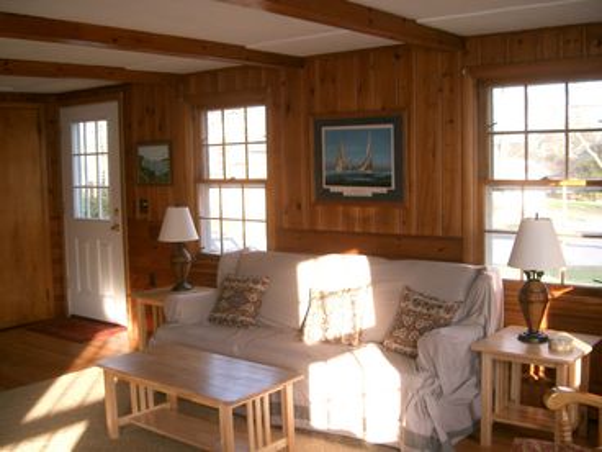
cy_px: 226
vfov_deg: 36.8
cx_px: 301
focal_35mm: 39
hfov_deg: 47.9
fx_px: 678
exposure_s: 1/80
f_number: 2.8
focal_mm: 8
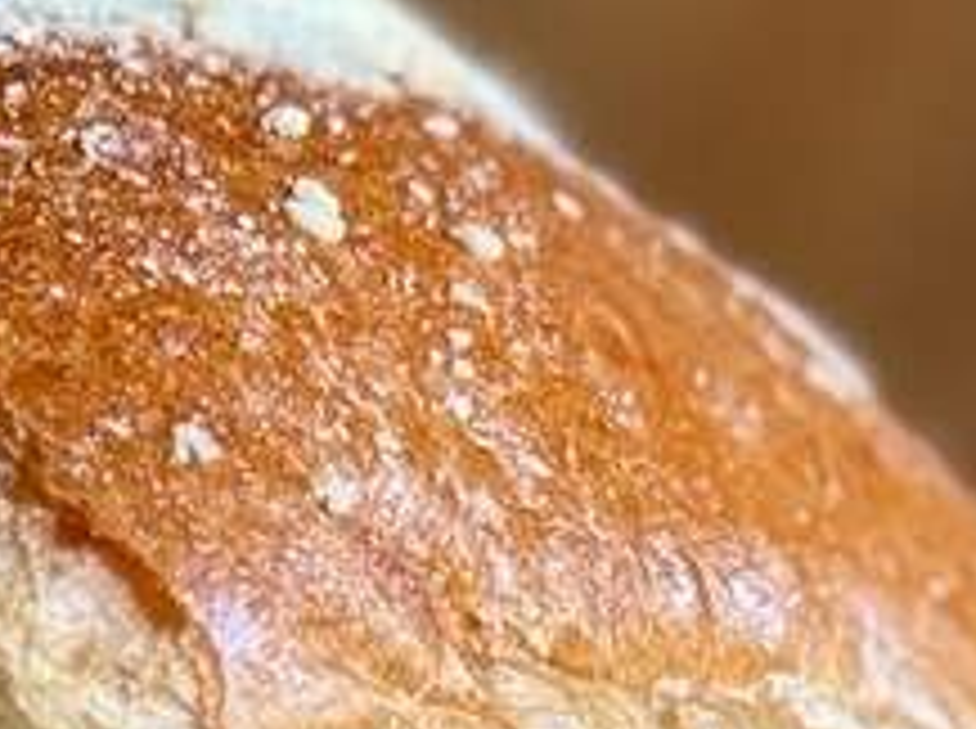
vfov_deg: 5.4
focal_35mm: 266
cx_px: -22
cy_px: 1804
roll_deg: +3.4
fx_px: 7487
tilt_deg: -33.2
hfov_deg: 7.4
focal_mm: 6.76
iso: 320
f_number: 1.78
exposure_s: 1/40
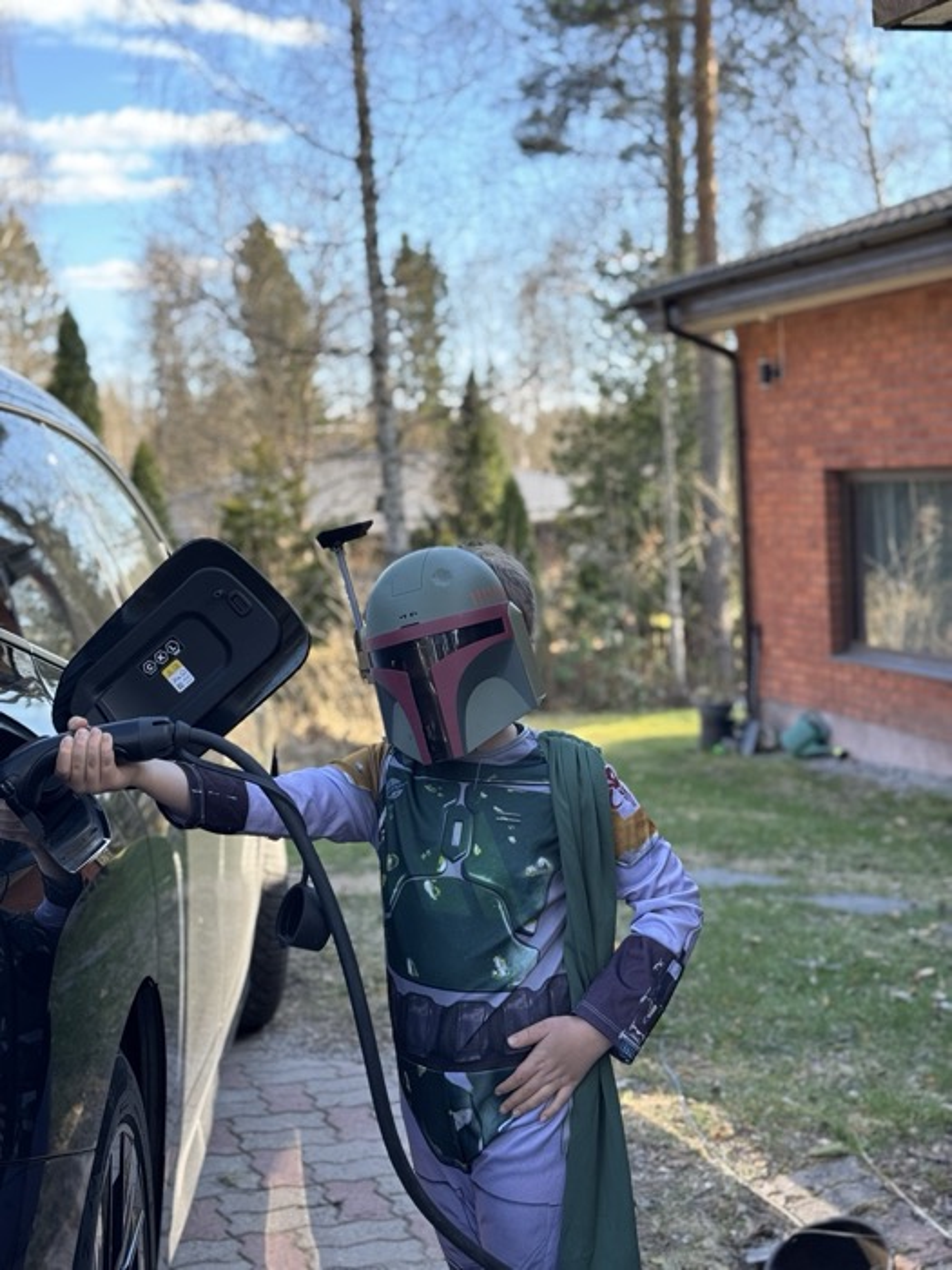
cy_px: 635
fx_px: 1760
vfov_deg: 39.7
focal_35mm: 48
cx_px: 476
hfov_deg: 30.3
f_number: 1.78
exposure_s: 1/190
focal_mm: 6.76
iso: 64
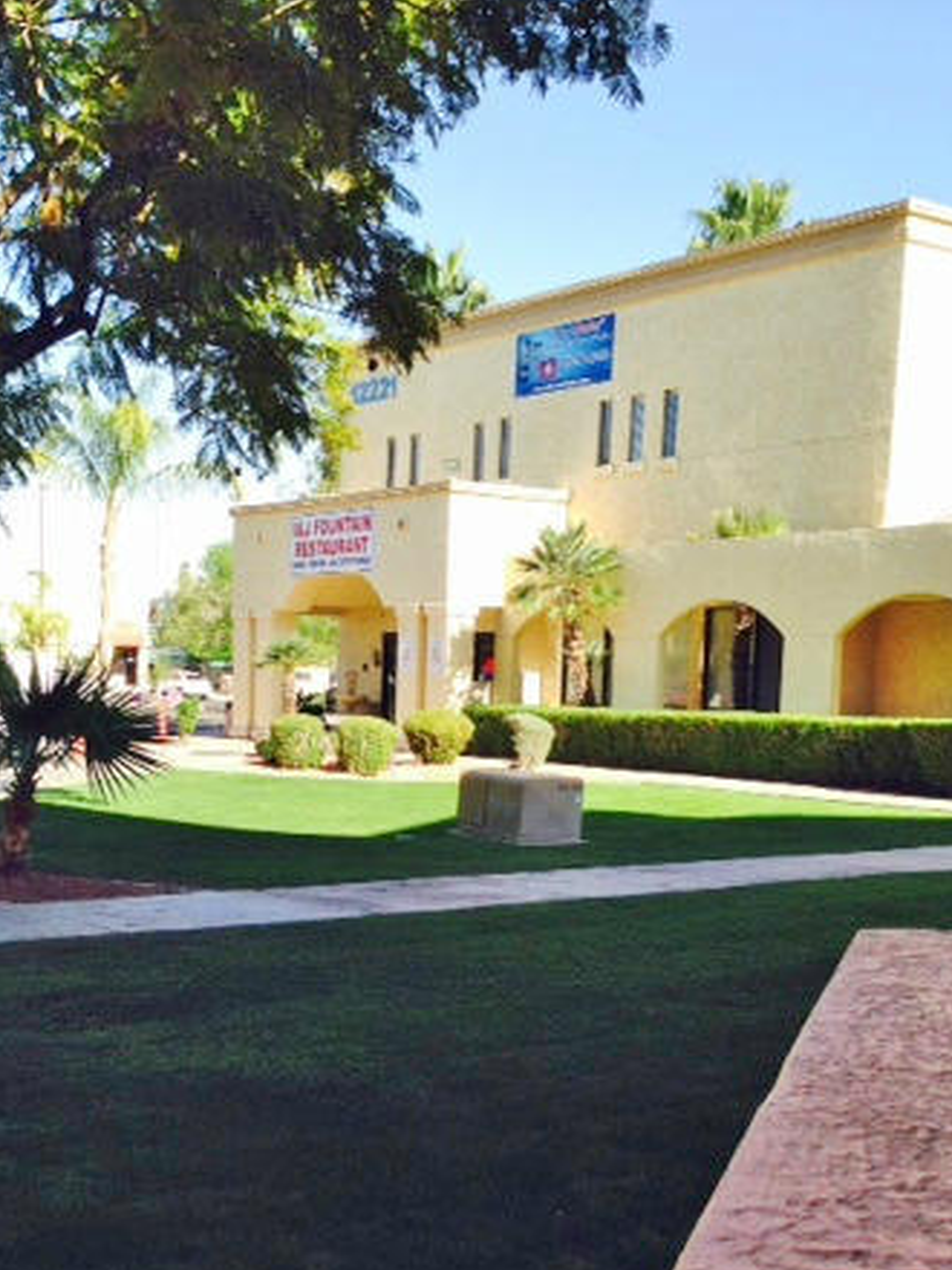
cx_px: 363
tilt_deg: -5.0
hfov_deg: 30.2
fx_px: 1760
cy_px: 872
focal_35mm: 48
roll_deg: -2.3
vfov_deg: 39.1
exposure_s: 1/661
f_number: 2.4
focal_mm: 4.12
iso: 50
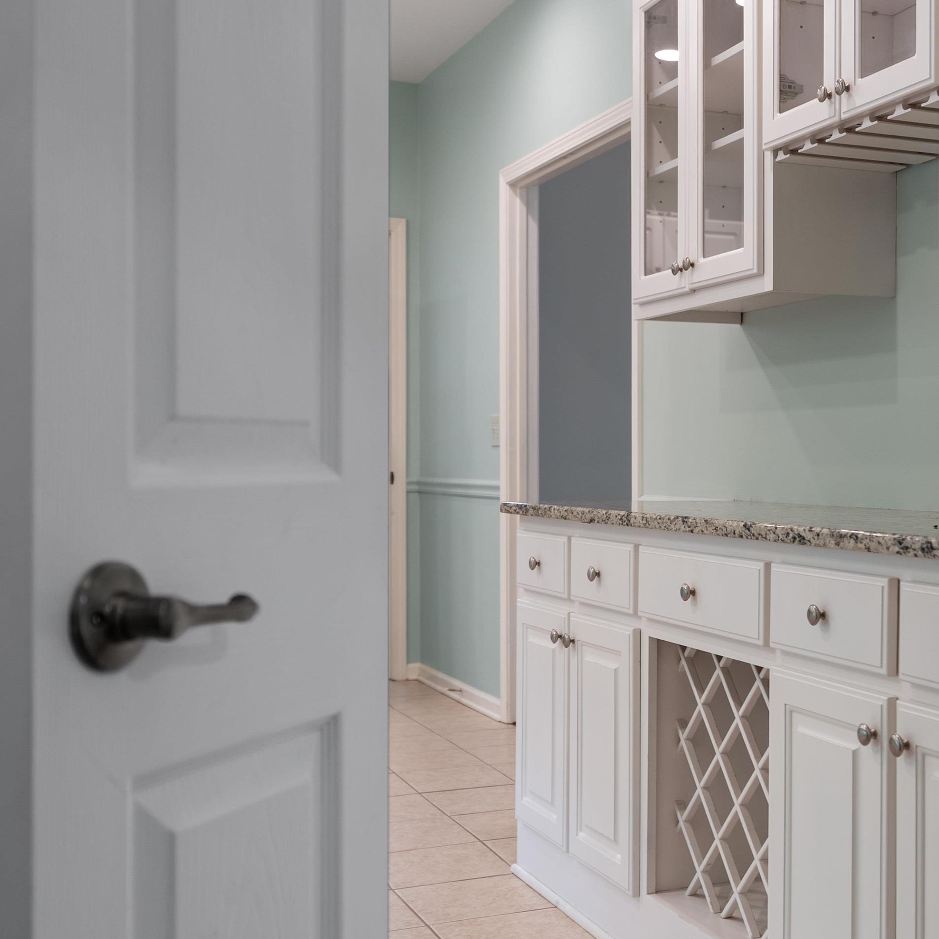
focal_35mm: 48
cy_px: 463
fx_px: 1473
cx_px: 730
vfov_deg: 35.4
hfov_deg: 34.4
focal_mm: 35
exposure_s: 1/10
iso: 250
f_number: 4.5
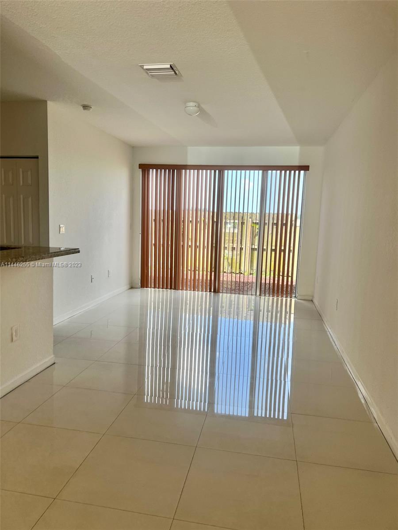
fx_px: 399
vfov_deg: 67.3
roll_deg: -1.3
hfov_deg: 53.1
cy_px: 265
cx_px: 199
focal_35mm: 26
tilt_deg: -7.0
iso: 40
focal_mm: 5.7
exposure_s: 1/175
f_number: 1.5
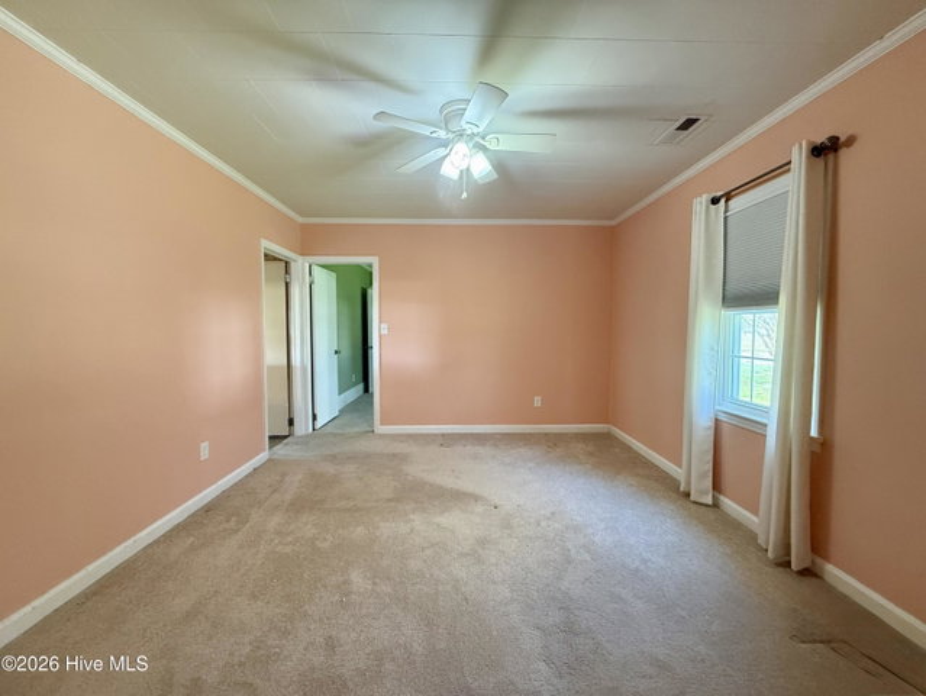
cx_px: 463
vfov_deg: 85.7
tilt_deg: -2.7
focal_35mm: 14
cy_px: 348
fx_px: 375
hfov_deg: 102.0
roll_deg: -0.8
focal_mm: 2.22
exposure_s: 1/60
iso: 500
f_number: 2.2
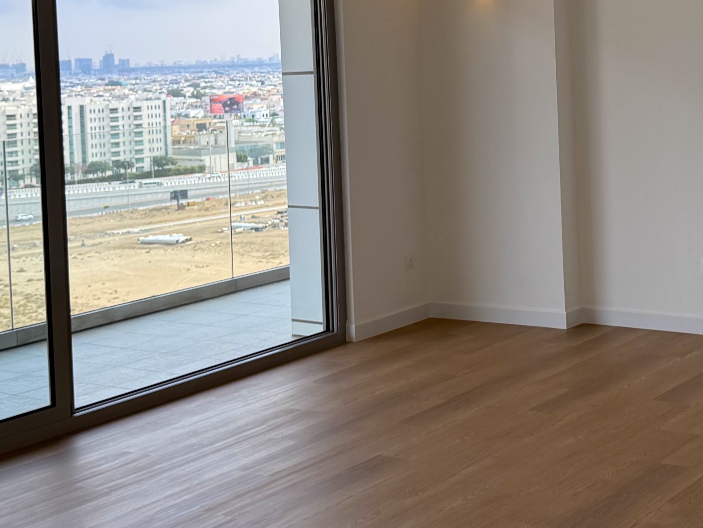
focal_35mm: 64
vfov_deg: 22.6
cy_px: 90
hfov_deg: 29.8
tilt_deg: -1.0
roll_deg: +2.2
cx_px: 528
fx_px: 1300
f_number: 1.78
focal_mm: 6.76
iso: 80
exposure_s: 1/632
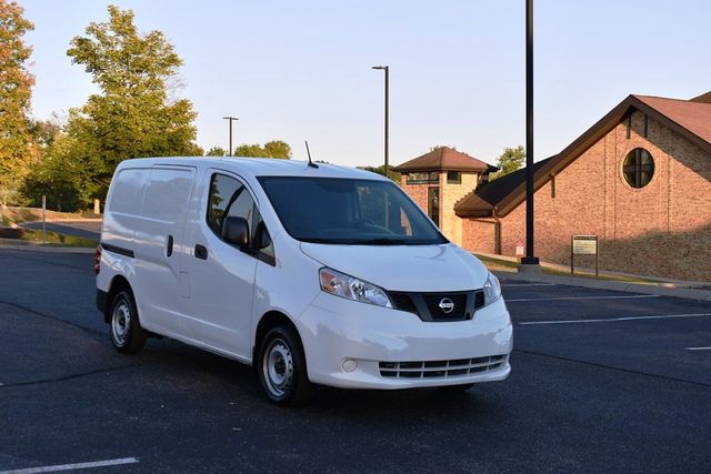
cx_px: 356
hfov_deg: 35.0
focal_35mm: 57
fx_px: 1126
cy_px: 237
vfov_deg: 23.8
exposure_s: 1/250
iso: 200
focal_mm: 38
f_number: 7.1
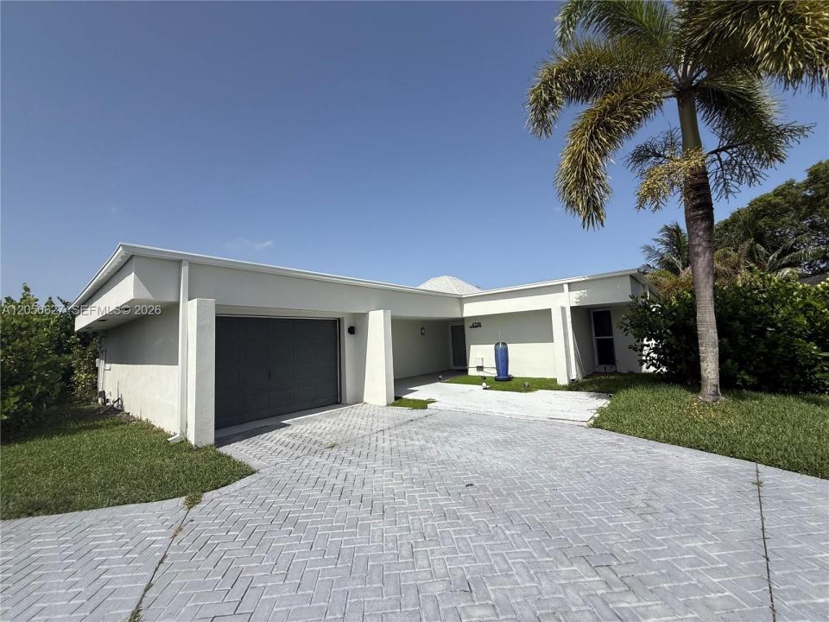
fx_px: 335
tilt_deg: +6.0
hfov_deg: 102.1
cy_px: 311
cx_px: 414
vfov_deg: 85.7
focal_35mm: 14
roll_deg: +2.8
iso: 50
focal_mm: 2.22
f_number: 2.2
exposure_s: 1/4425
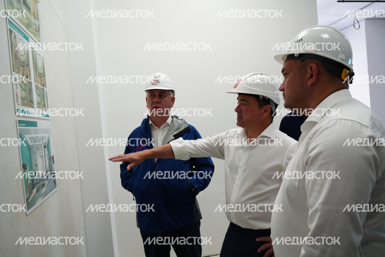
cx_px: 192
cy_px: 128
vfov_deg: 45.0
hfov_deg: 63.7
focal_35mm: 29
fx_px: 310
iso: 2500
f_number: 5.6
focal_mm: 29
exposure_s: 1/200
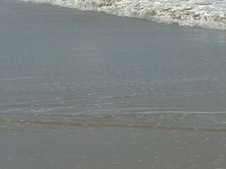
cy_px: -58
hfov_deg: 12.6
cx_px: 122
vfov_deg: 9.3
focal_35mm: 157
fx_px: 1025
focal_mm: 8.5
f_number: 4.5
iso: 80
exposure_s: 1/500
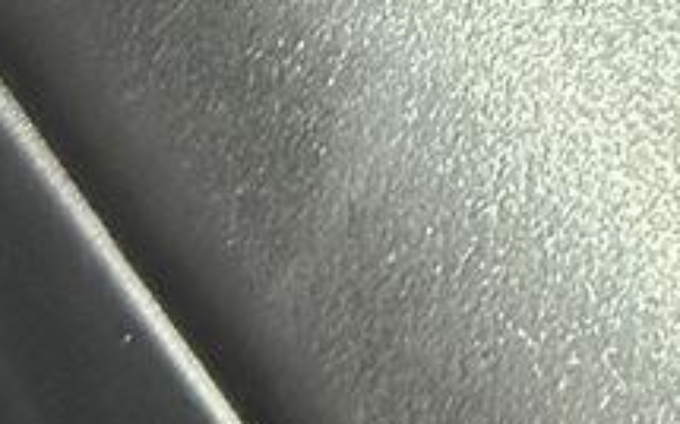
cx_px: 1588
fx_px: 6315
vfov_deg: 3.7
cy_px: -1139
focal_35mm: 341
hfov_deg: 5.9
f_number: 1.78
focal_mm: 6.86
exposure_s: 1/33
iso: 400
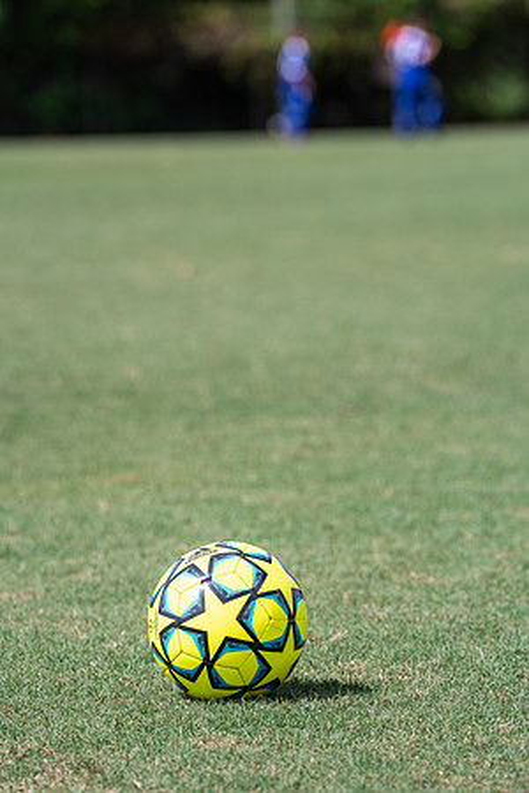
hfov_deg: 6.9
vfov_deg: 10.3
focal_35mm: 200
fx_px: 4408
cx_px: 264
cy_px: 396
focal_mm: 200
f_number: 5.6
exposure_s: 1/500
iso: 100
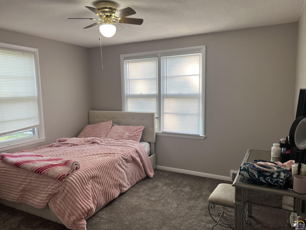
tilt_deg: -6.3
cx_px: 153
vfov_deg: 53.1
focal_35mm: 26
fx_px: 230
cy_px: 115
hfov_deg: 67.3
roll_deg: +1.3
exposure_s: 1/120
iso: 50
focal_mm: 5.7
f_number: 1.5
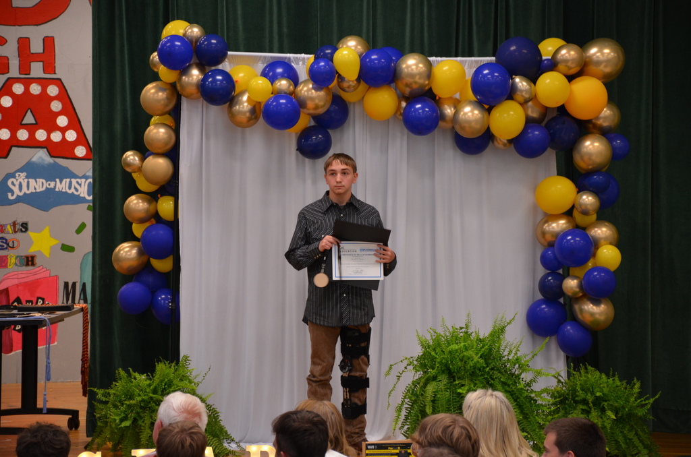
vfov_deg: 9.6
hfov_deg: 14.4
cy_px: 228
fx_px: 2729
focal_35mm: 142
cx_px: 346
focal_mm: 95
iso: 800
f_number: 5.3
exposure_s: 1/30
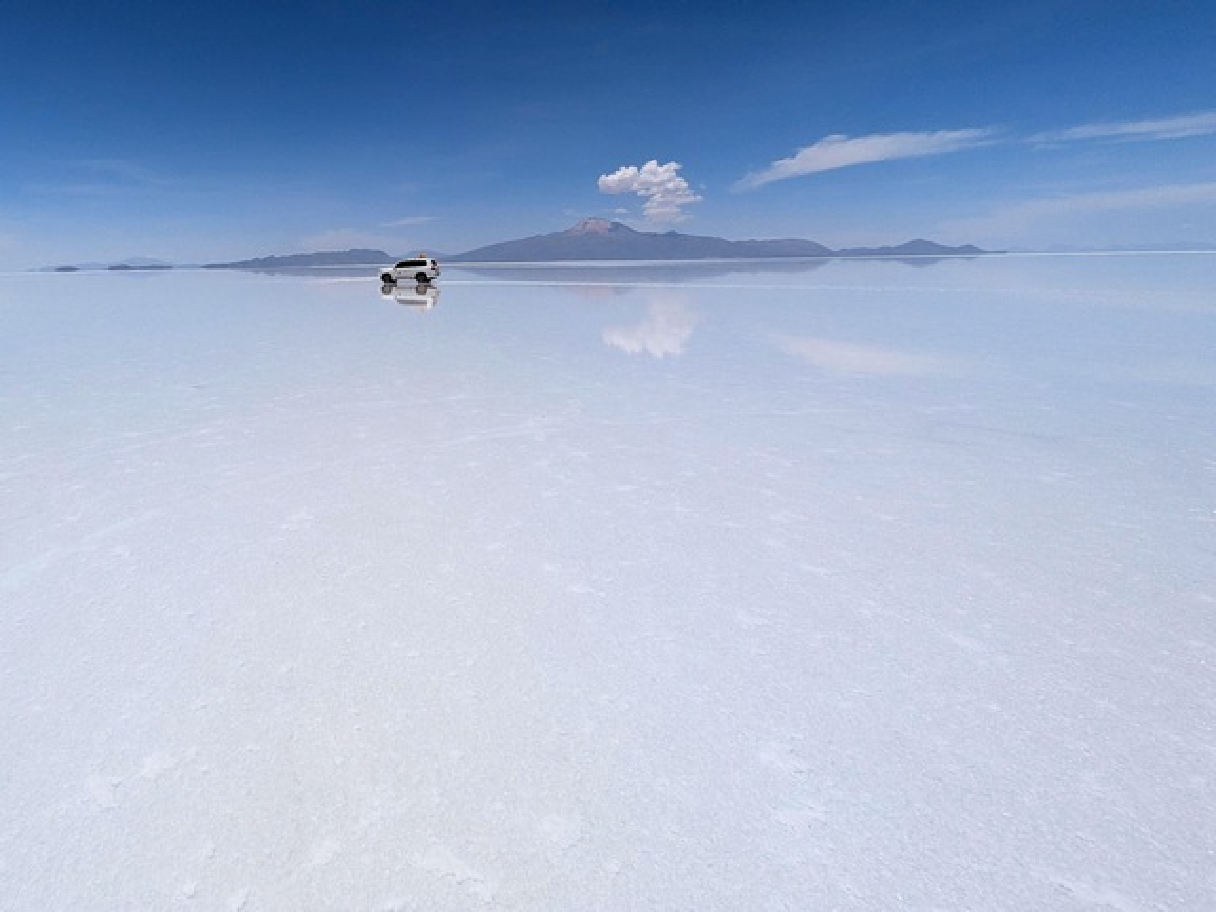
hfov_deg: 102.1
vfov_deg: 85.7
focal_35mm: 14
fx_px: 492
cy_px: 456
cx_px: 608
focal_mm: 1.83
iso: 68
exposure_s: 1/5650
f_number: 2.2
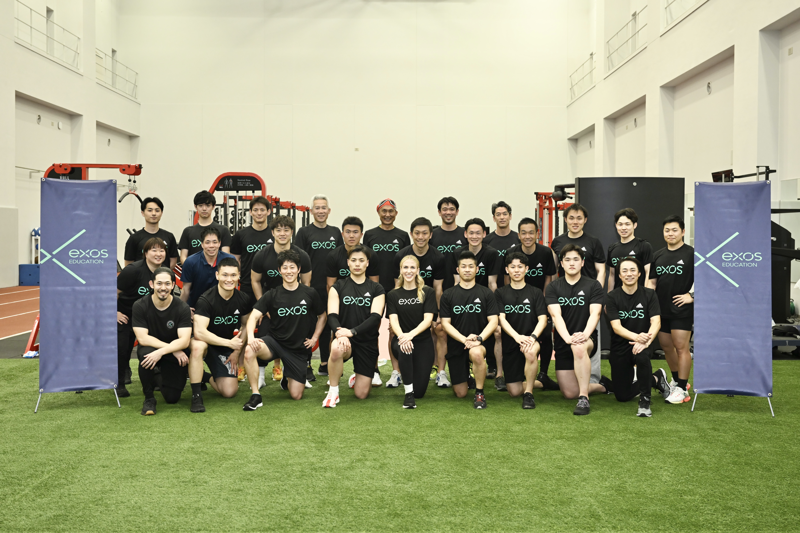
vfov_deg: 37.8
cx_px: 400
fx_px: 778
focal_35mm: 35
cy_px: 266
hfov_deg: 54.4
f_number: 4.5
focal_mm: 35
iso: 1250
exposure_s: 1/100
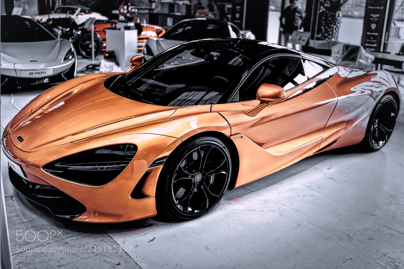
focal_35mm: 35
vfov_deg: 37.9
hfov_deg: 54.4
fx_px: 393
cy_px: 134
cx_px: 202
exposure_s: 1/100
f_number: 1.4
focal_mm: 35
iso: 100
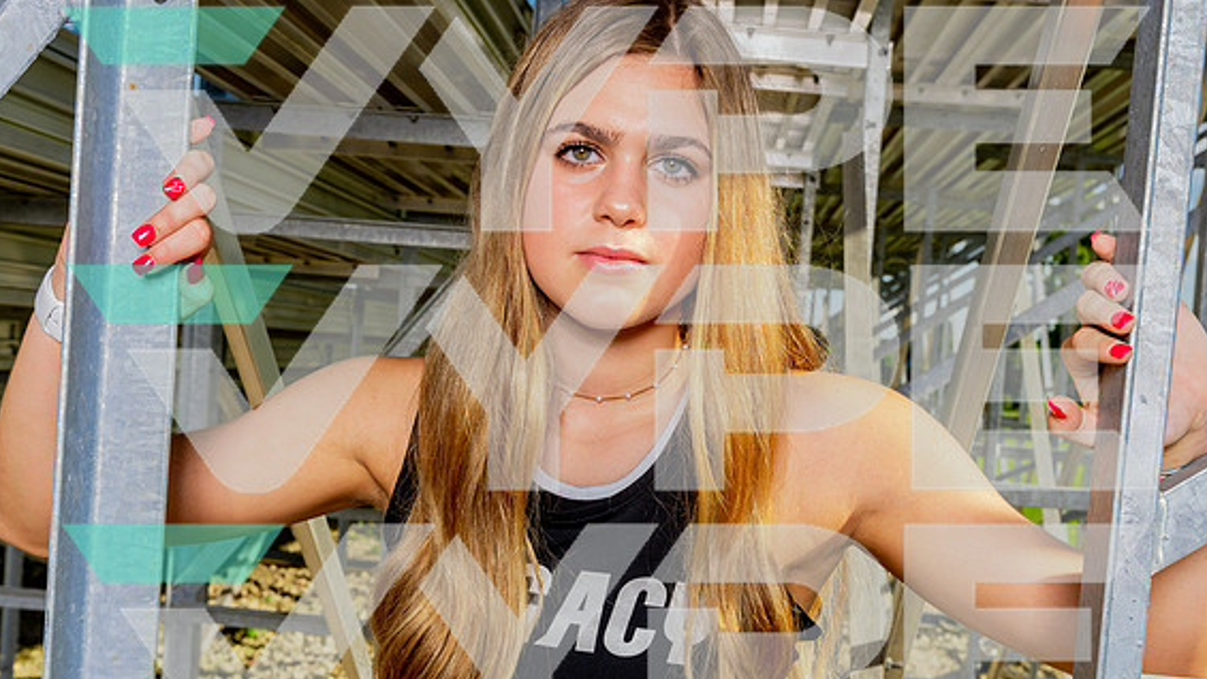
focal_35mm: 45
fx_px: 1440
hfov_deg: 45.5
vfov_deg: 26.5
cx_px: 596
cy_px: 425
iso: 200
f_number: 8
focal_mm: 34
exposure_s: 1/200
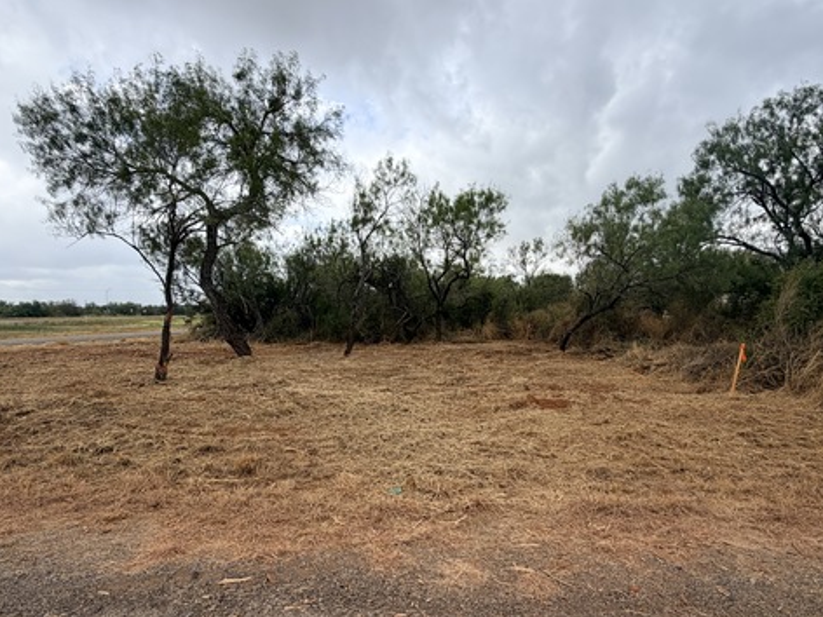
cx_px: 401
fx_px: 452
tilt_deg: -3.2
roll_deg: +0.8
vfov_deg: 68.6
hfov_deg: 84.6
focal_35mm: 19
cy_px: 335
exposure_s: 1/770
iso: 25
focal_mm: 2.22
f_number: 2.2
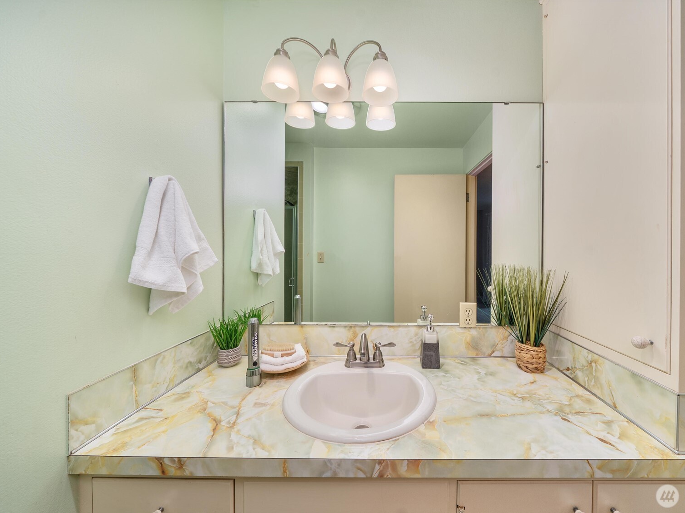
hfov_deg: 105.7
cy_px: 256
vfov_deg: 89.9
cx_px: 381
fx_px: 257
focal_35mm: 13
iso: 800
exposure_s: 1/30
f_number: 7.1
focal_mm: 12
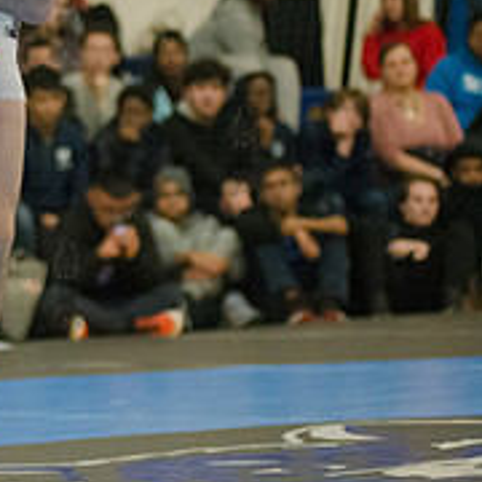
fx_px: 3734
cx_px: -354
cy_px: 174
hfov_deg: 7.2
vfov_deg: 7.4
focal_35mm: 237
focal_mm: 80
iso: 5000
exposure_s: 1/250
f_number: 3.2
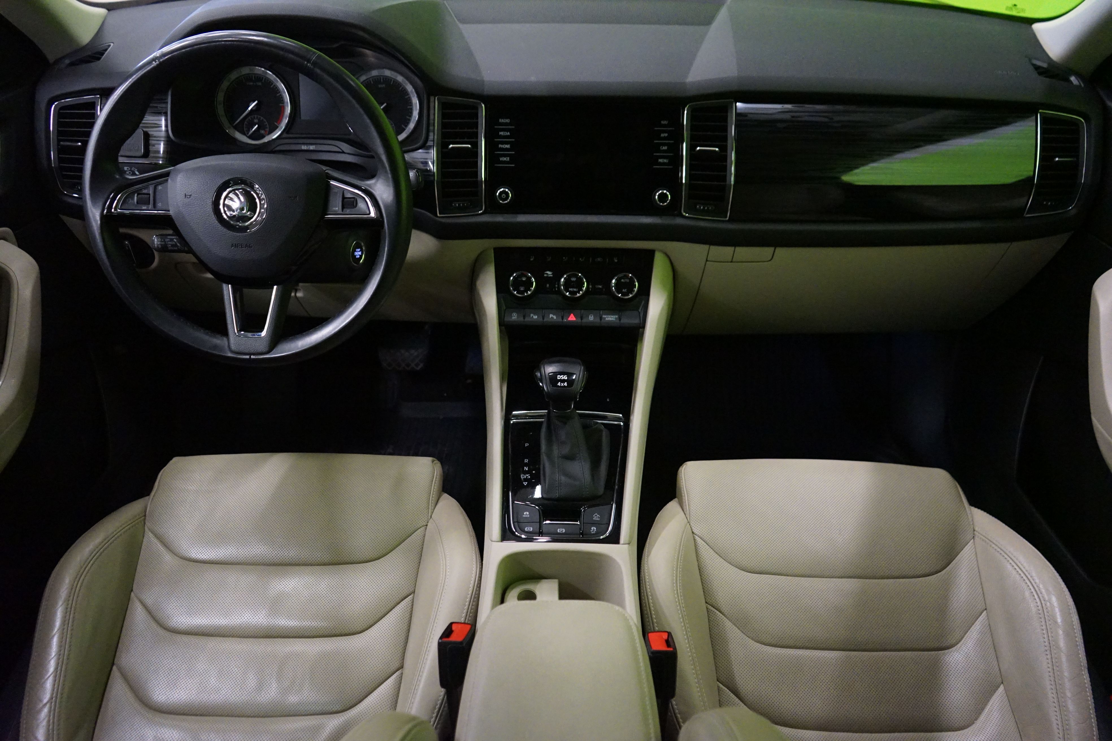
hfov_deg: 65.5
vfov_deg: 46.4
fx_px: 865
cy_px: 370
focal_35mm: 28
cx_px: 556
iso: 6400
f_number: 3.5
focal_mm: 28
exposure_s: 1/50
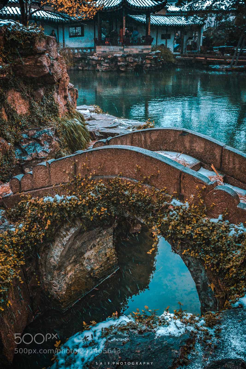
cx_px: 123
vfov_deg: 54.4
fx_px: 359
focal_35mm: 35
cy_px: 184
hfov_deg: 37.9
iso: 320
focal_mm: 35
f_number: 8
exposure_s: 1/60
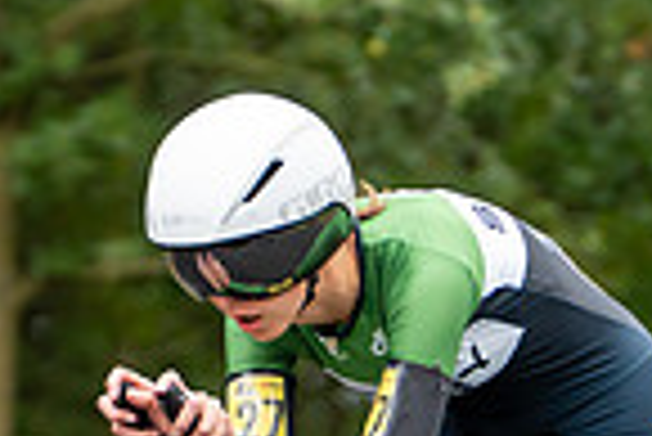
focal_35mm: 429
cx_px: 472
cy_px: 605
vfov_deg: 3.2
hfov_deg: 4.8
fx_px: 7777
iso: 1600
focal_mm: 107
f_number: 2.8
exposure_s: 1/1250
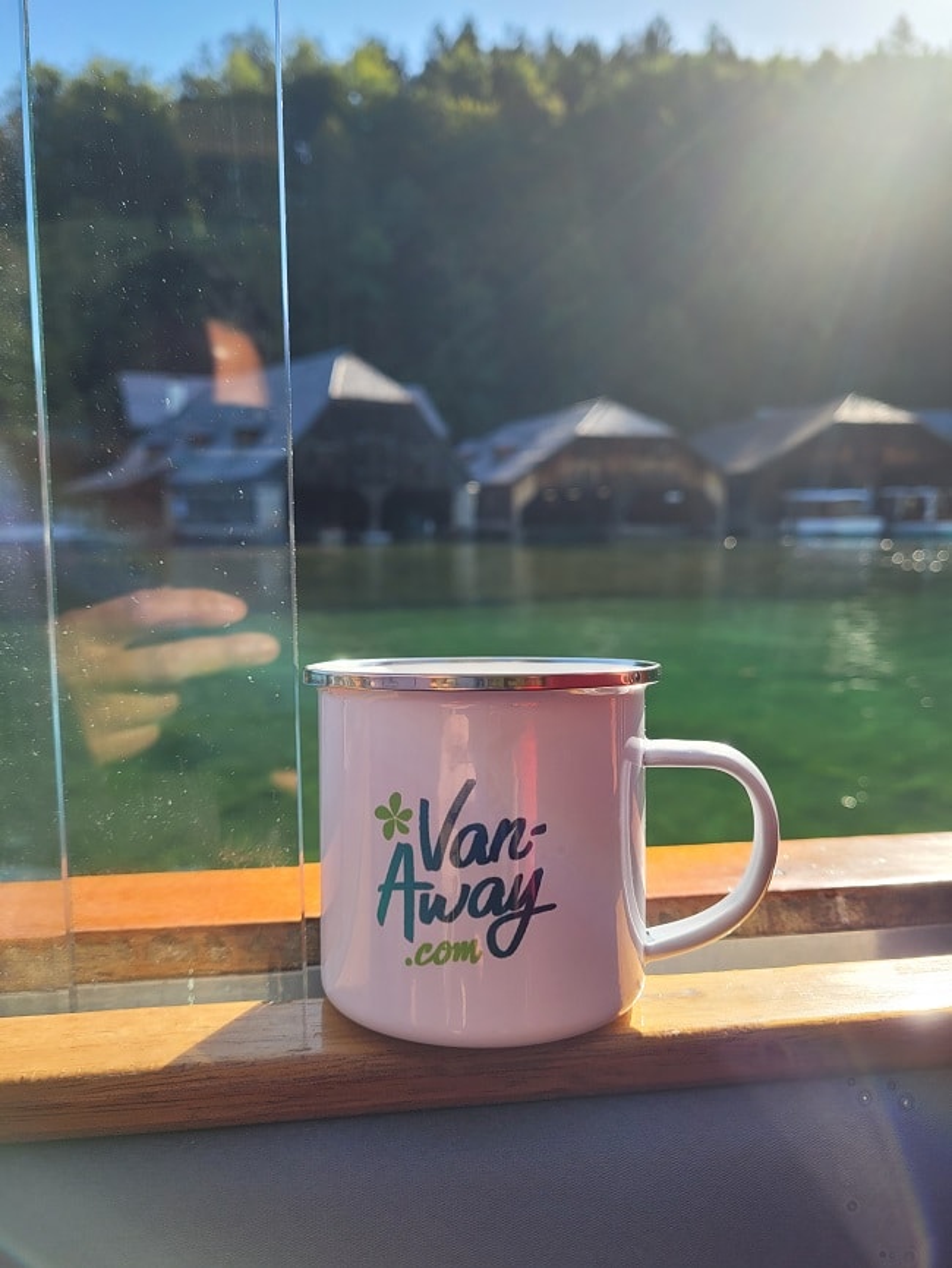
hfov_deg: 53.1
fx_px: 953
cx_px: 476
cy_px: 634
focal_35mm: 26
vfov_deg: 67.3
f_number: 1.8
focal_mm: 5.4
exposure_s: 1/927
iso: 40
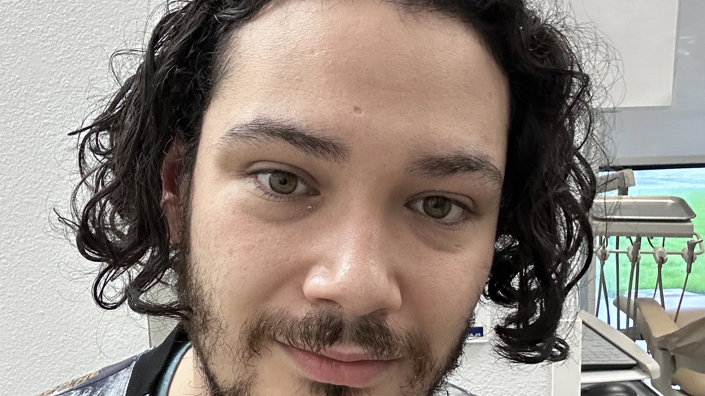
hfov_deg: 41.2
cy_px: 229
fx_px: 935
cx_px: 302
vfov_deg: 23.9
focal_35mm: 50
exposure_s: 1/60
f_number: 1.9
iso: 200
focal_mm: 2.69
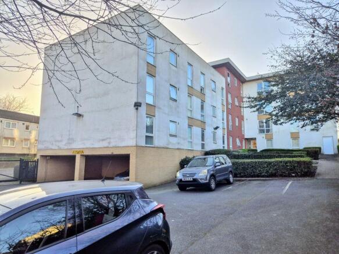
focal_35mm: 23
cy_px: 127
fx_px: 225
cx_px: 170
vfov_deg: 58.9
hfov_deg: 73.9
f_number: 1.8
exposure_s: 1/1280
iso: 25
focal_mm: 5.4
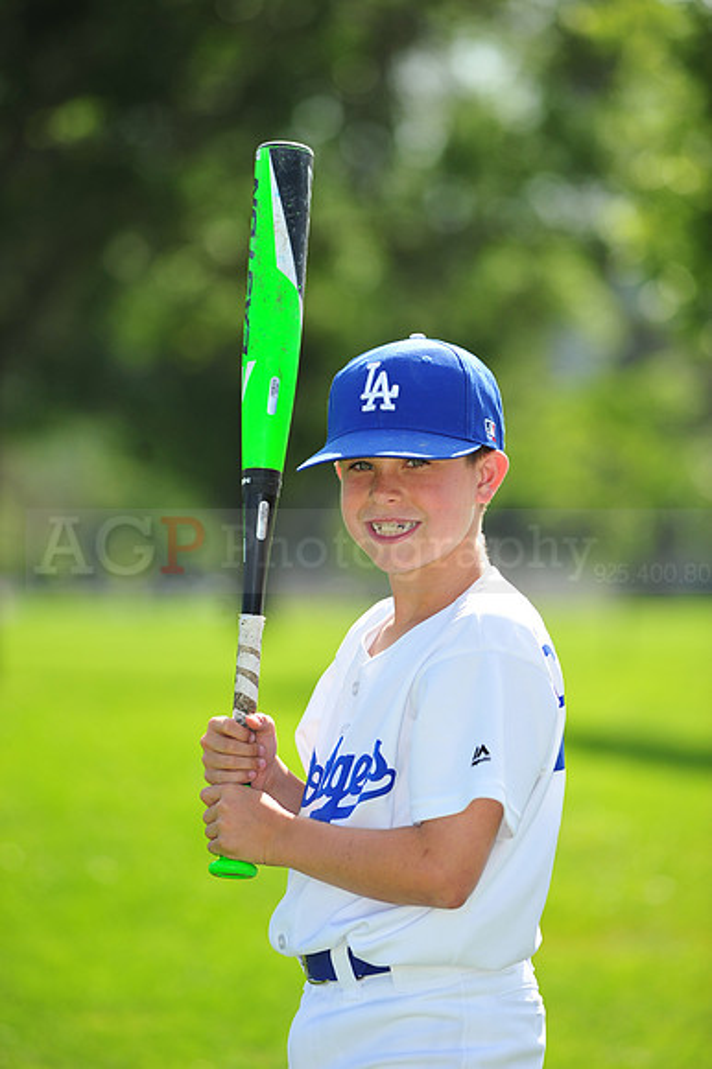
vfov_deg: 10.3
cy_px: 534
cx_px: 356
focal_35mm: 200
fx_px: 5940
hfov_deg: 6.9
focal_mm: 200
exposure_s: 1/1600
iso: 320
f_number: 4.5
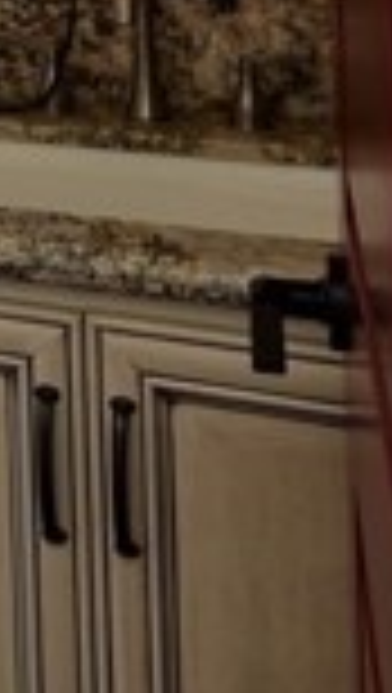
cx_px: -493
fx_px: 1602
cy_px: -234
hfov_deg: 11.8
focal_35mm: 87
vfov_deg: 21.8
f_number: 2
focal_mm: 7.6
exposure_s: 1/80
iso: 200
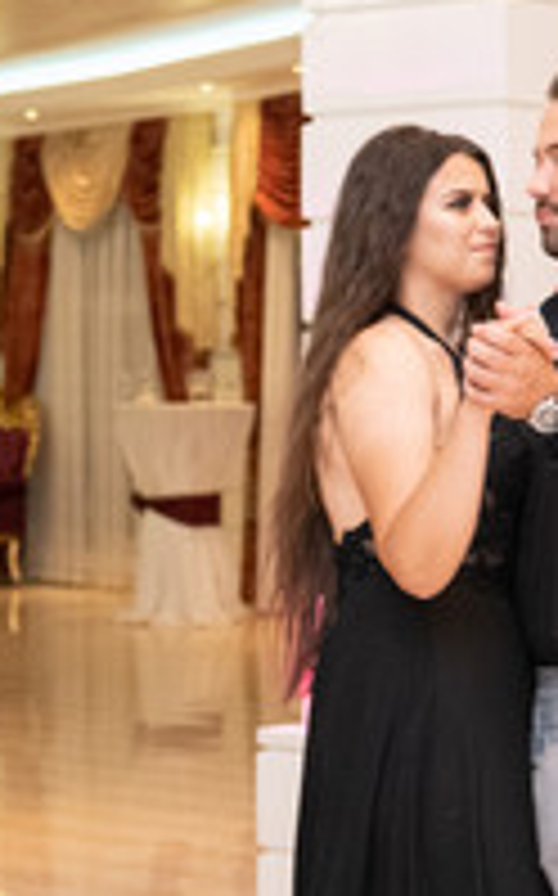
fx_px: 2804
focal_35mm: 115
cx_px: 389
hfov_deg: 11.3
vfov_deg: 18.1
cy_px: 482
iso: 1600
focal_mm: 23
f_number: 2
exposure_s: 1/125
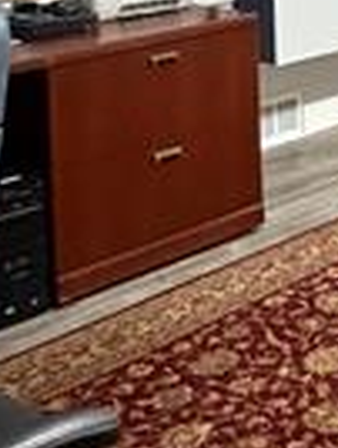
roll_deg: +1.1
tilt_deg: -3.0
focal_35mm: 80
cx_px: 492
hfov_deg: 16.9
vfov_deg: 22.3
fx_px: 1038
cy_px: -107
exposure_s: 1/60
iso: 800
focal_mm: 2.22
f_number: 2.2
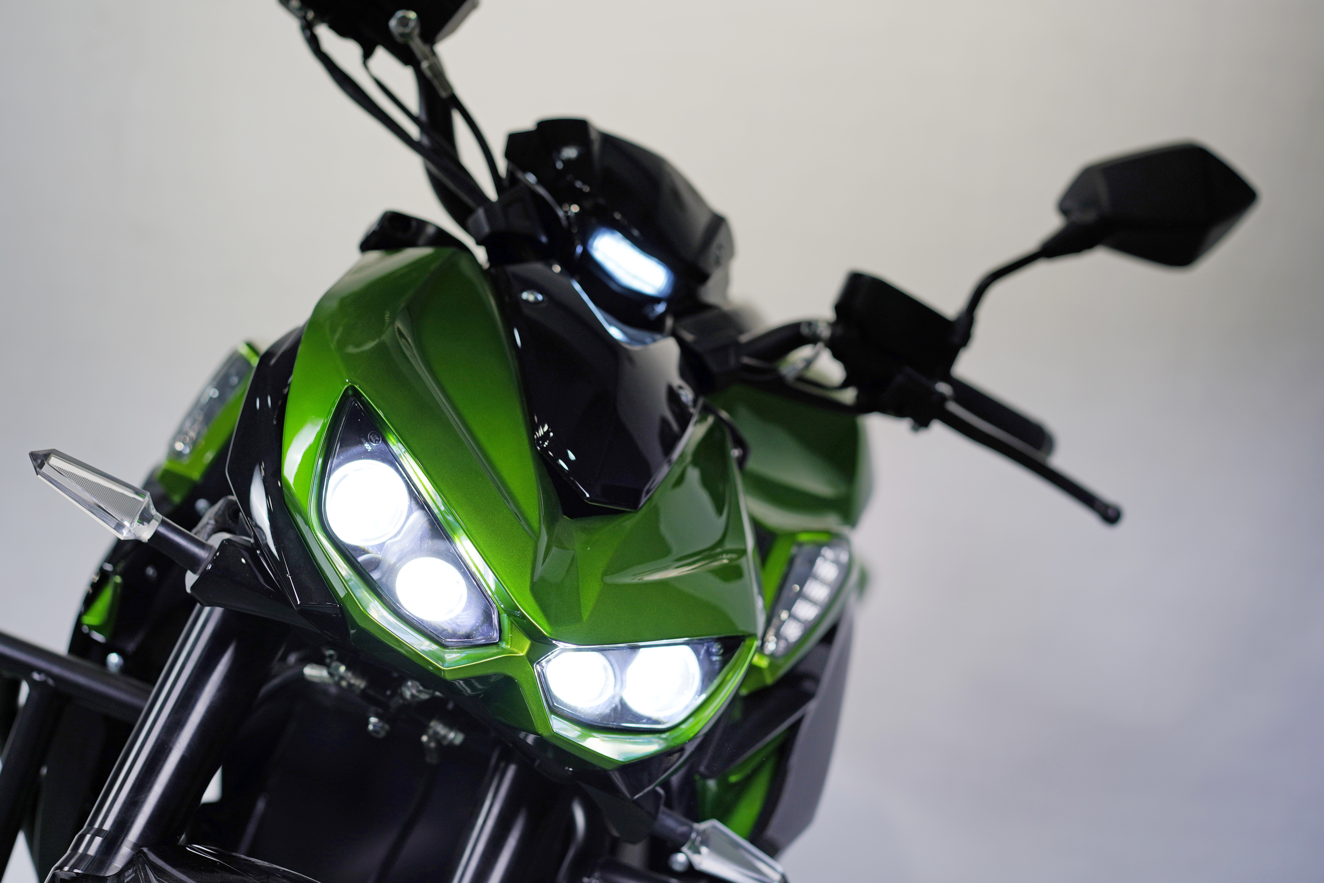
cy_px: 442
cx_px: 662
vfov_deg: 24.6
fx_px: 2023
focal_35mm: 55
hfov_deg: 36.2
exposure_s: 1/320
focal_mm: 55
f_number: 2.8
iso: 100
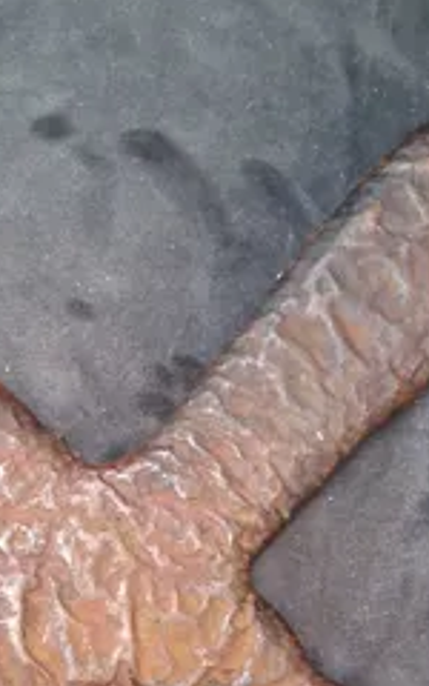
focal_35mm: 69
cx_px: 109
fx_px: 1291
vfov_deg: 27.8
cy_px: 703
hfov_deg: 18.8
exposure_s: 1/33
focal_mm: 3.98
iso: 500
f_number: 1.8
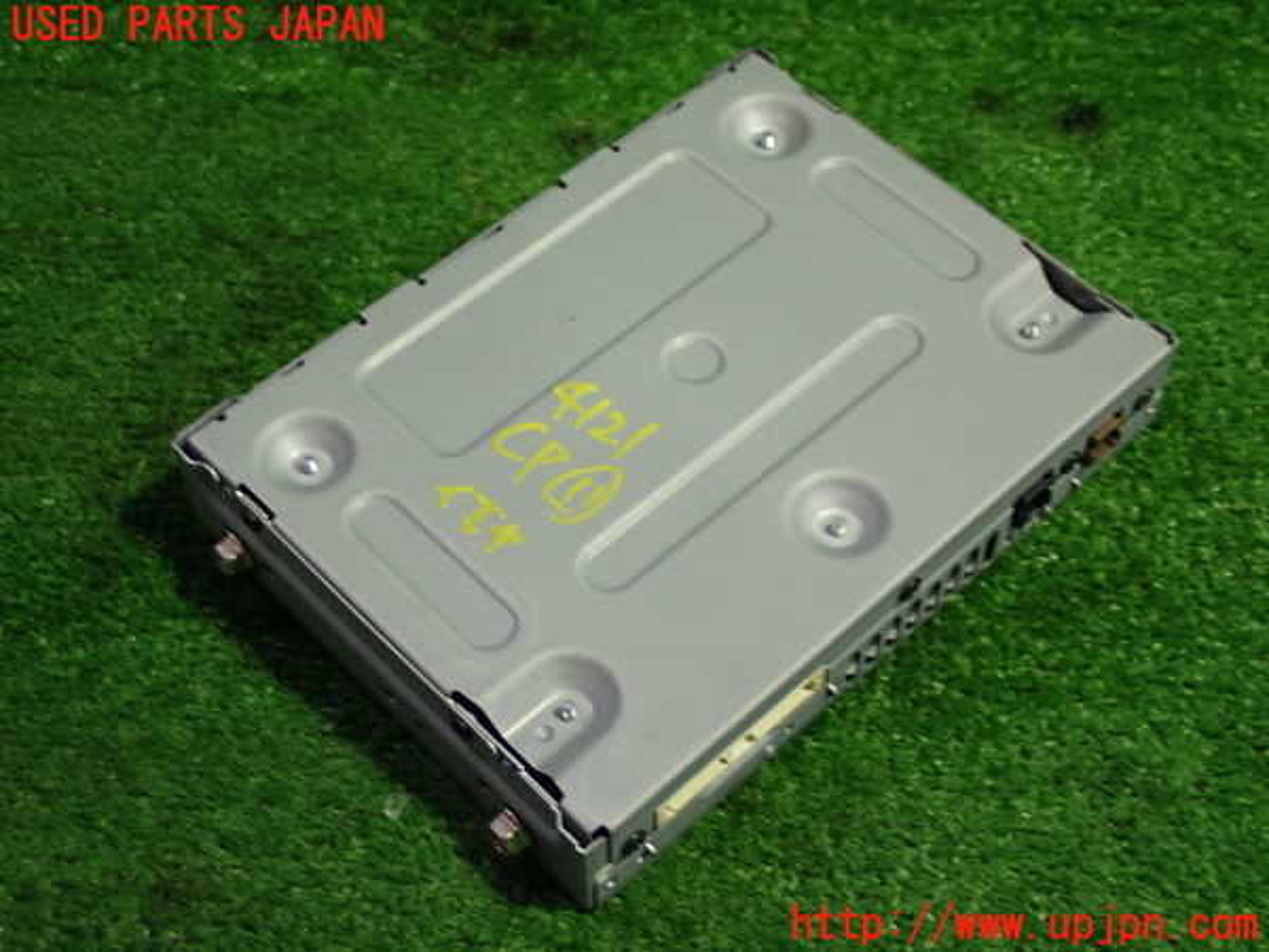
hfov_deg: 35.5
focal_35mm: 54
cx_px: 634
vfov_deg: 27.0
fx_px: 1980
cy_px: 476
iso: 400
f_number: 3.3
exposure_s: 1/50
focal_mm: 9.65
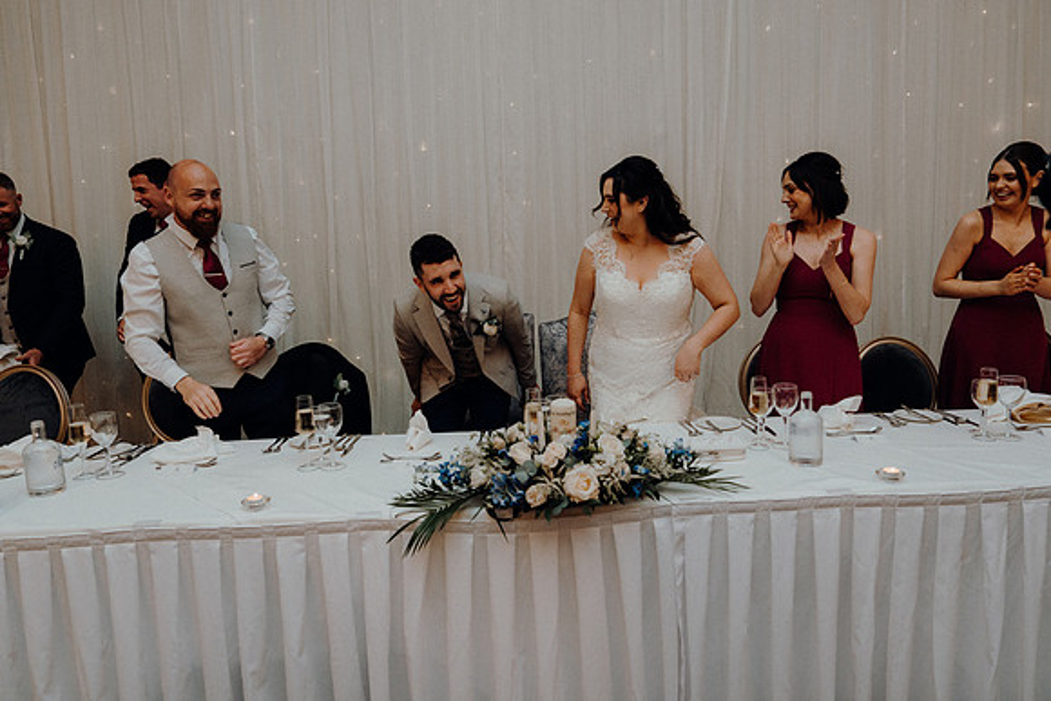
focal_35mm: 24
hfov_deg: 73.7
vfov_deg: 53.2
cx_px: 526
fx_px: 701
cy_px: 350
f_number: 3.5
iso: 2500
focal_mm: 24
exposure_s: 1/160
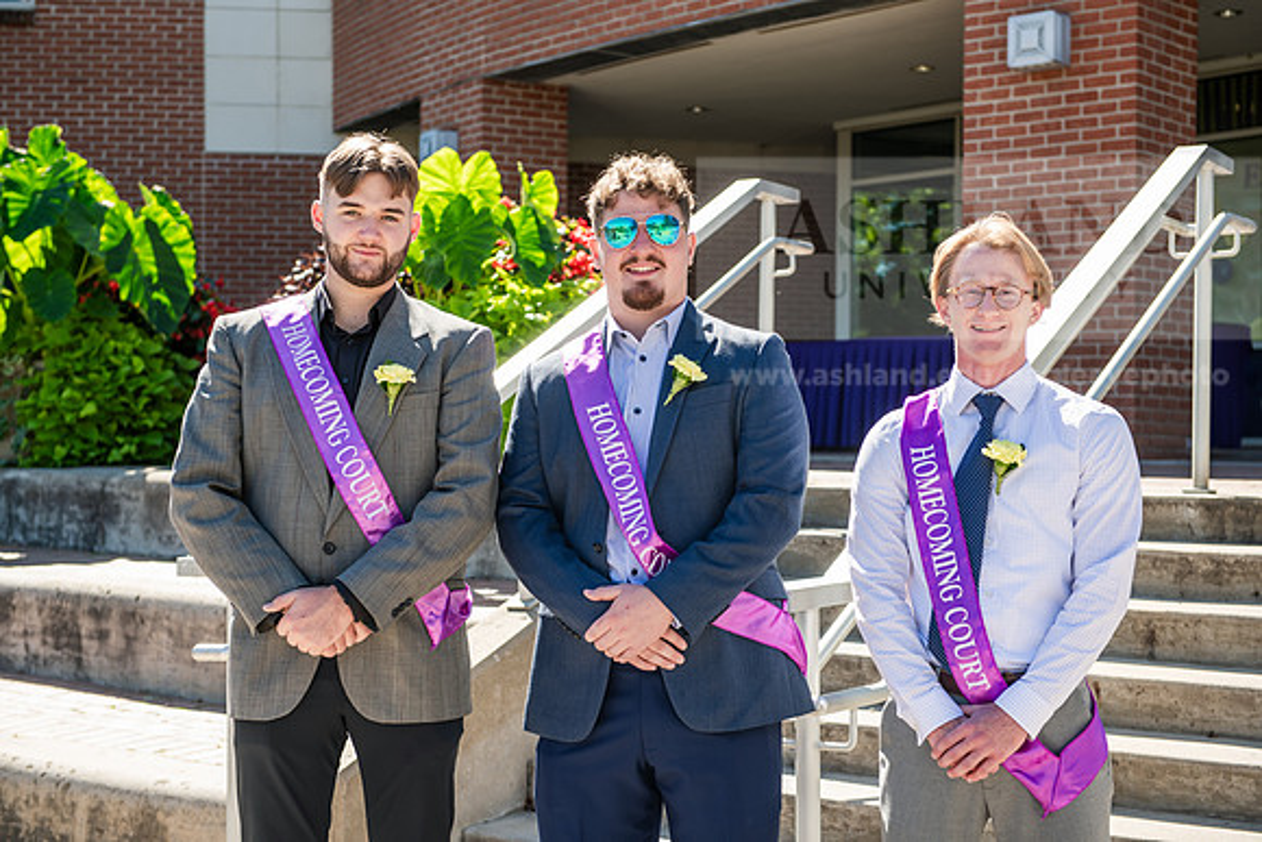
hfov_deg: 34.5
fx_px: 2034
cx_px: 631
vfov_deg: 23.4
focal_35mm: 58
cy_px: 421
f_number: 4
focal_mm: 58
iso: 160
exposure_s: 1/500
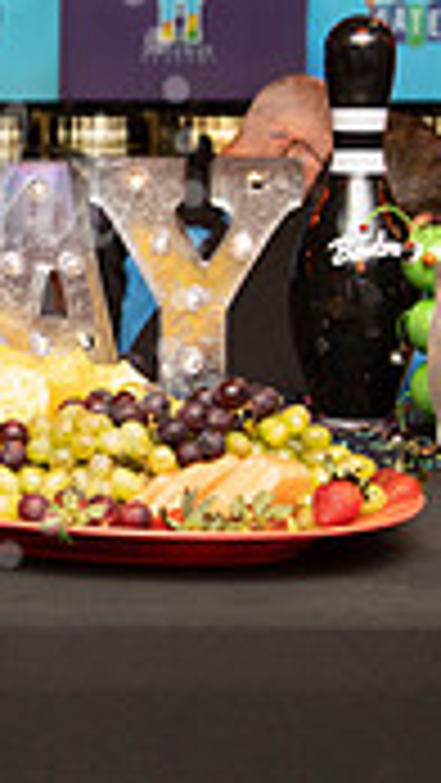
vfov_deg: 23.2
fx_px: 1890
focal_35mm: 91
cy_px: 200
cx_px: -225
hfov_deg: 12.6
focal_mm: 26
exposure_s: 1/60
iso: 1000
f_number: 5.6
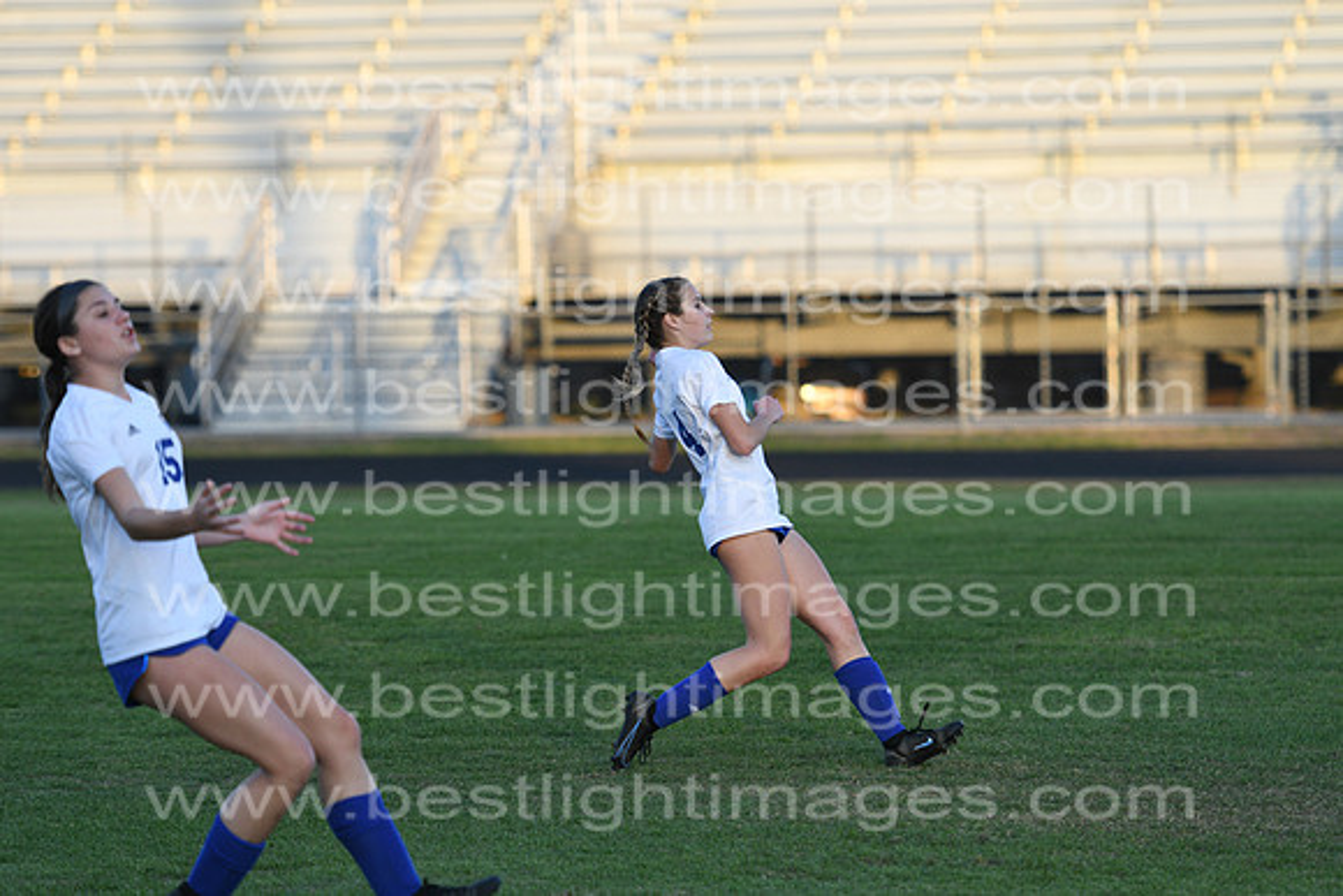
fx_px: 8115
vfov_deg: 6.3
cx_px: 672
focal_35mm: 218
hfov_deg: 9.5
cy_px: 448
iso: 220
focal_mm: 145
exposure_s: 1/800
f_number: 2.8
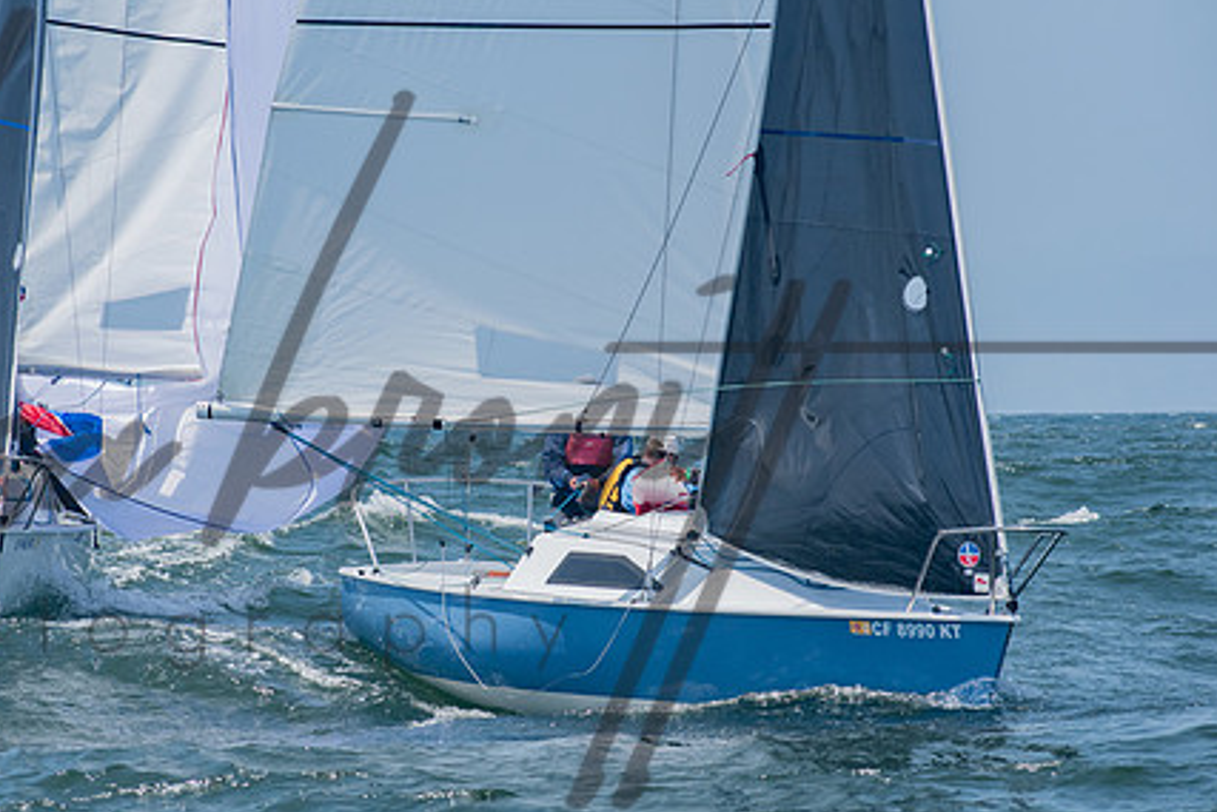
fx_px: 8961
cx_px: 442
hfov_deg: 7.8
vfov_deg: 5.2
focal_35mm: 265
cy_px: 415
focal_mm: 130
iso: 400
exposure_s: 1/1250
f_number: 8
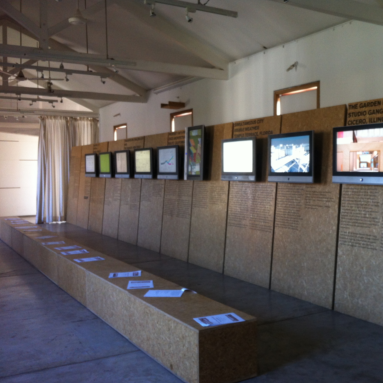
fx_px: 526
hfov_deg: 39.5
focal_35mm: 42
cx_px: 258
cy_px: 192
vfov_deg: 40.0
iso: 100
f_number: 2.8
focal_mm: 3.85
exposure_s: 1/15
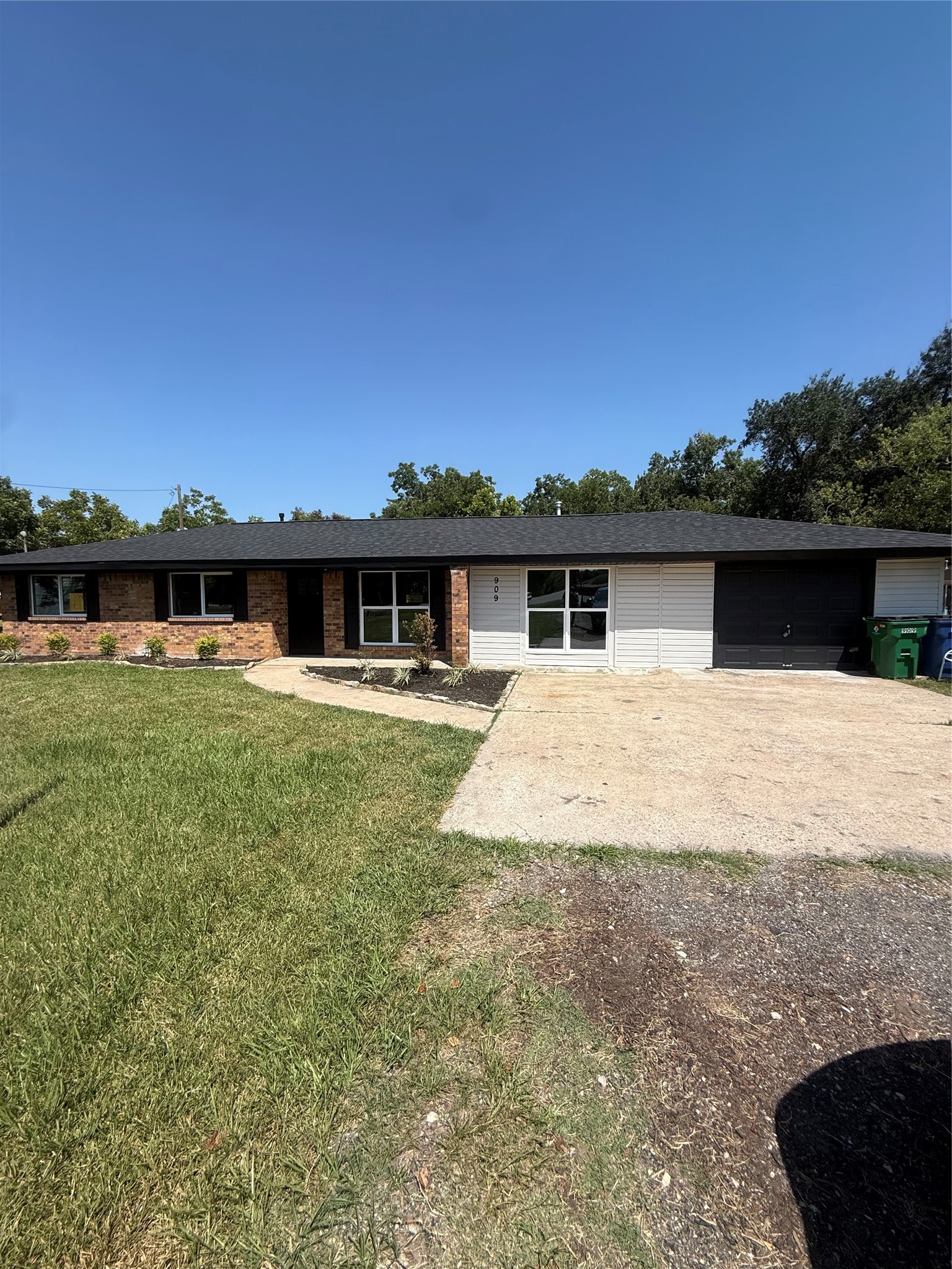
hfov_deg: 85.7
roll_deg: -1.1
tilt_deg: -3.0
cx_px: 476
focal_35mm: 14
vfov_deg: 102.1
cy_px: 634
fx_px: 513
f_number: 2.2
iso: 50
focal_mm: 2.22
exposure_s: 1/2506
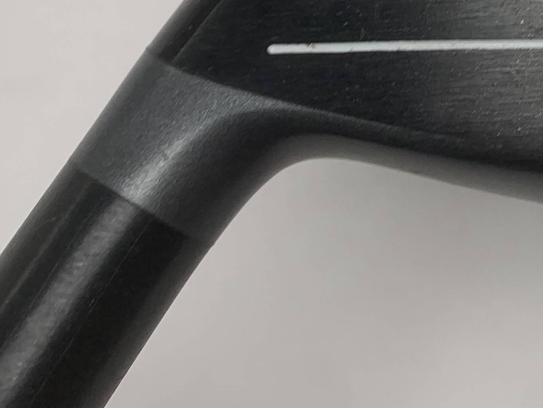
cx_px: 695
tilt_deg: -82.8
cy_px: 62
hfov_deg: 22.7
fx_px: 1208
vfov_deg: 18.9
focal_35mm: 77
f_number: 1.8
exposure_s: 1/187
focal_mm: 4.25
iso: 25
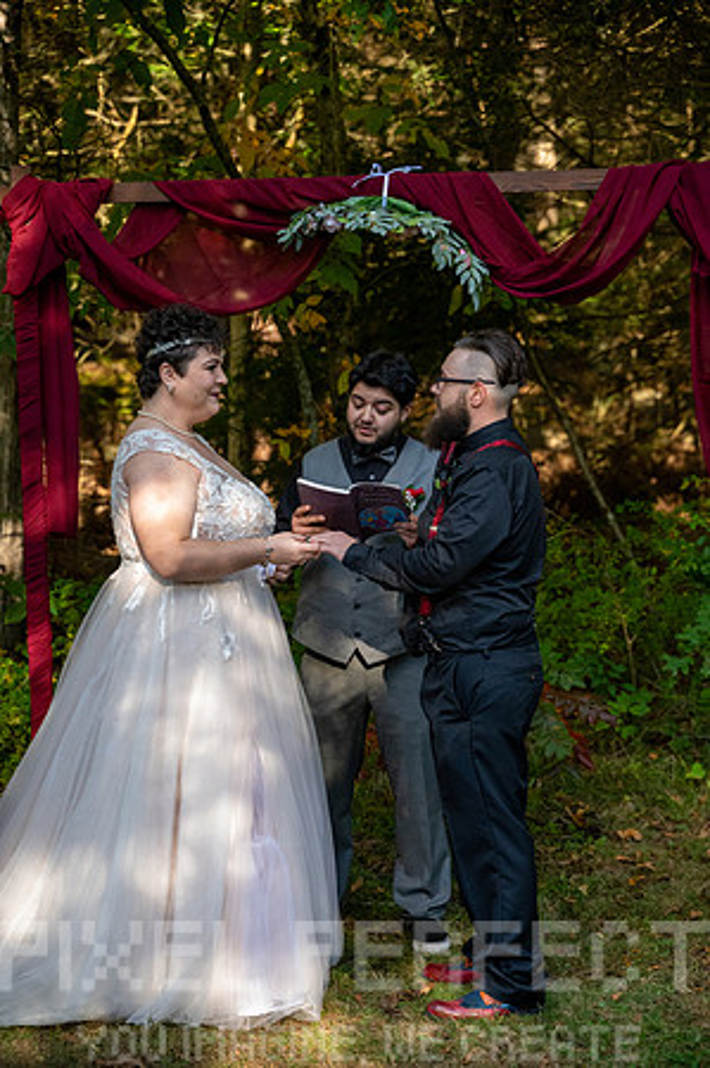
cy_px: 534
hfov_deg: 18.1
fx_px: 2224
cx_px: 355
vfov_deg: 27.0
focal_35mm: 75
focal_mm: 75
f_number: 4
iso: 6400
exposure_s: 1/5000
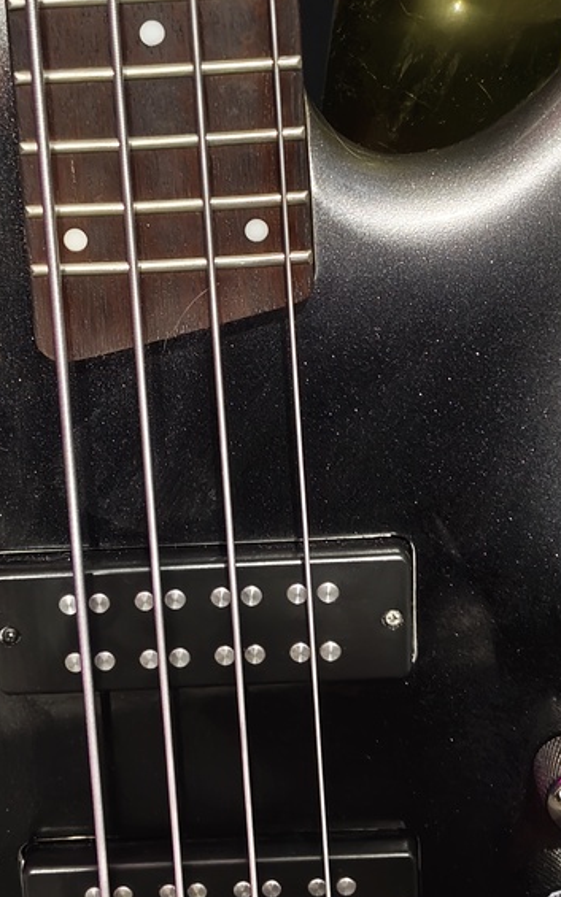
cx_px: 224
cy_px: 343
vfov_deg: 37.3
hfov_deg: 23.9
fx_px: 1321
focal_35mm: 54
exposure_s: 1/16.7
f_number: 1.88
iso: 9173
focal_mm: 5.56
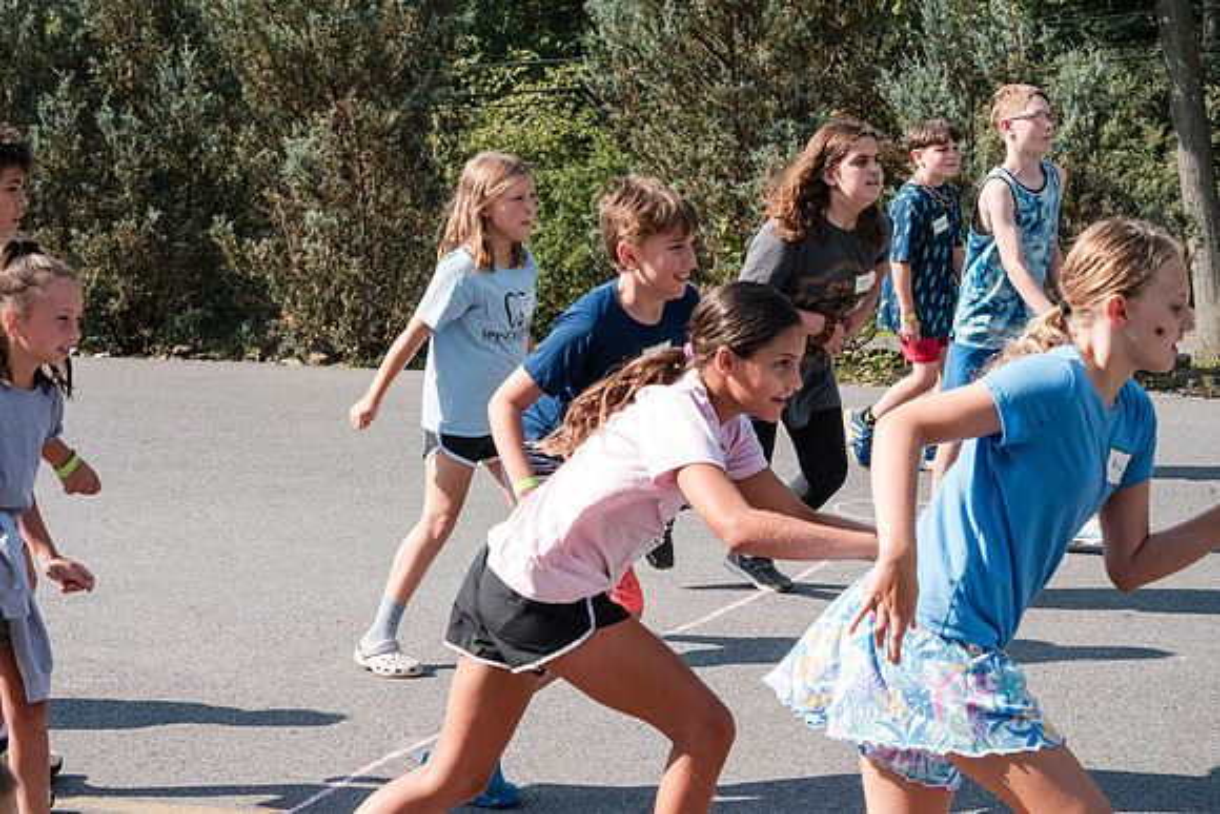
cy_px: 388
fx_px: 3134
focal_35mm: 92
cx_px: 585
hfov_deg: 22.0
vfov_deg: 14.8
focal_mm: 85
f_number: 16
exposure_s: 1/2500
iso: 6400
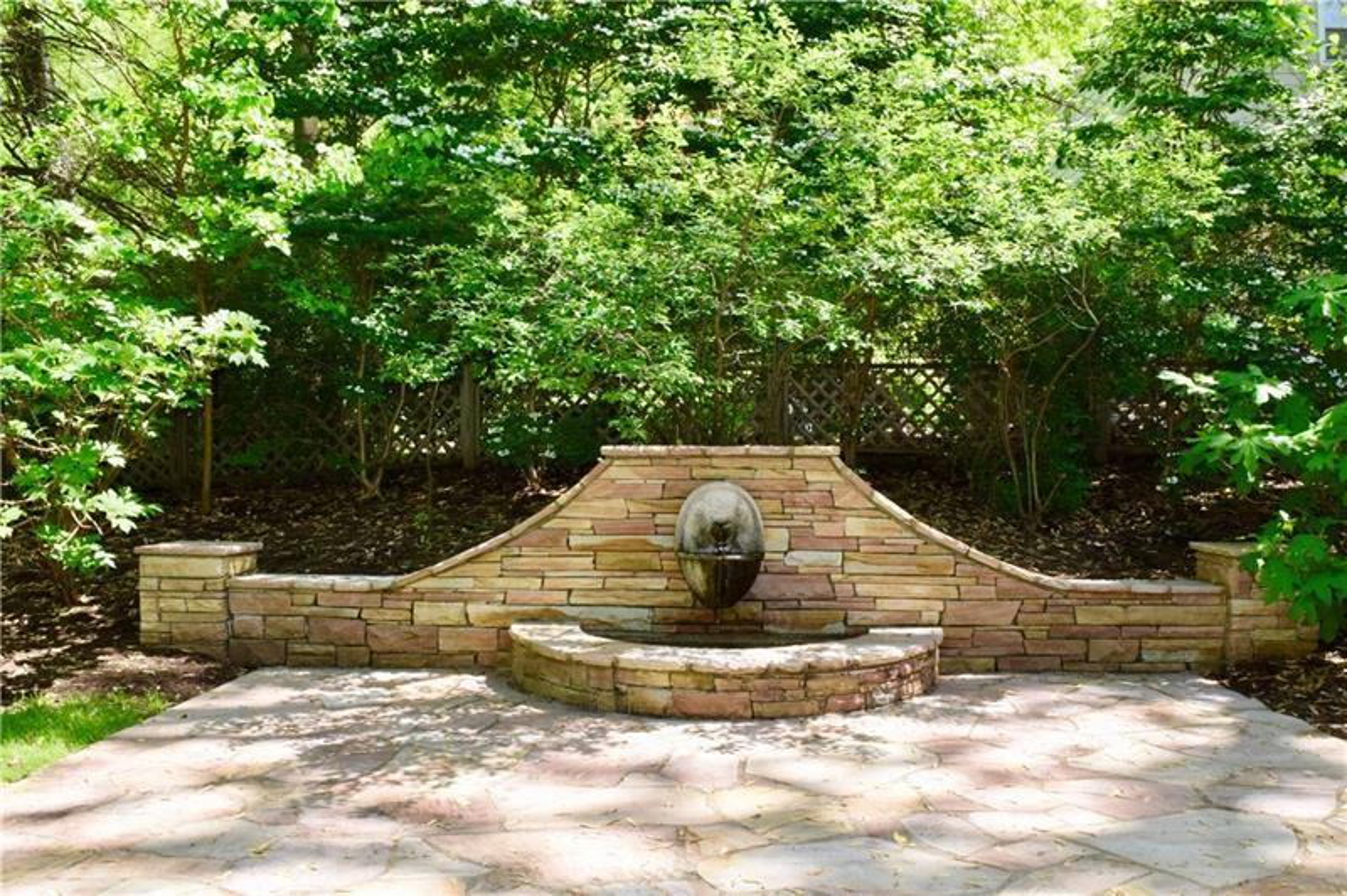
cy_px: 448
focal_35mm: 30
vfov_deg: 43.5
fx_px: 1122
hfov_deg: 62.0
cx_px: 674
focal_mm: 20
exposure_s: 1/200
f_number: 20
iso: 1600
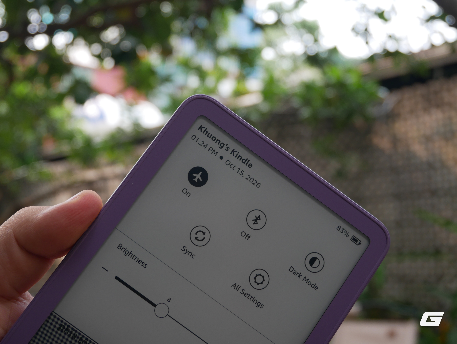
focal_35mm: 46
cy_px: 172
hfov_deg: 41.2
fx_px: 608
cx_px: 228
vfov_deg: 31.5
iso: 200
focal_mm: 23
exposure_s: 1/100
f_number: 4.8
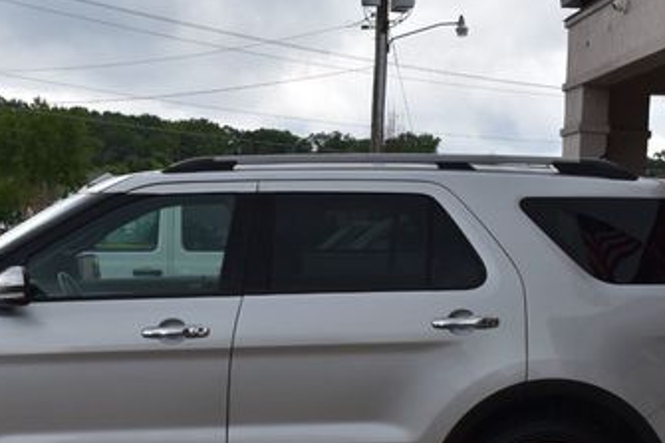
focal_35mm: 86
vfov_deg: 15.8
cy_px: 348
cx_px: 244
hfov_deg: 23.6
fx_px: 1588
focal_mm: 30
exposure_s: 1/320
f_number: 11
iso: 400
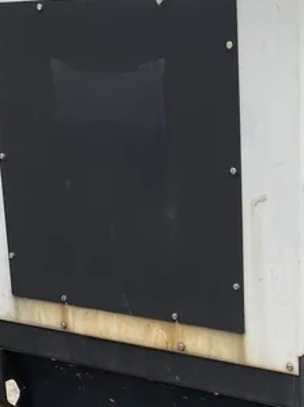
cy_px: 252
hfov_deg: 22.2
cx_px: 290
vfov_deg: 30.2
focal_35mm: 64
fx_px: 750
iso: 40
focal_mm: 4.2
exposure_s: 1/121
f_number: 1.6
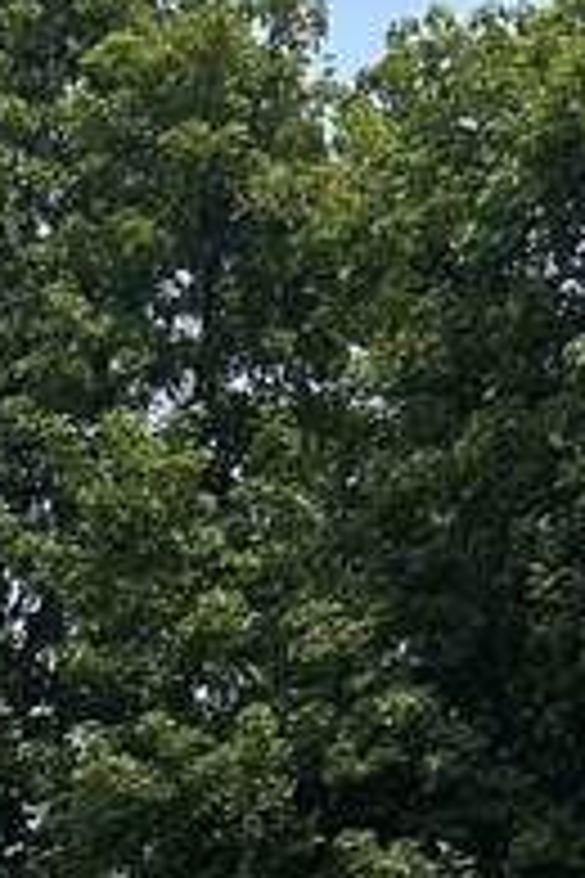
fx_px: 3242
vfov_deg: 13.0
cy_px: 1851
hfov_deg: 10.0
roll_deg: -0.7
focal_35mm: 133
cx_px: -243
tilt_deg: +4.4
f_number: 1.5
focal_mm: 5.7
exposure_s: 1/2695
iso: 50
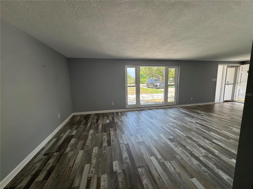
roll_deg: -0.2
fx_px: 102
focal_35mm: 14
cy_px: 94
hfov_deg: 102.1
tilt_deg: -6.1
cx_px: 126
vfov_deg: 85.7
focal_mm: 2.22
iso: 40
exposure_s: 1/109
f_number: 2.2
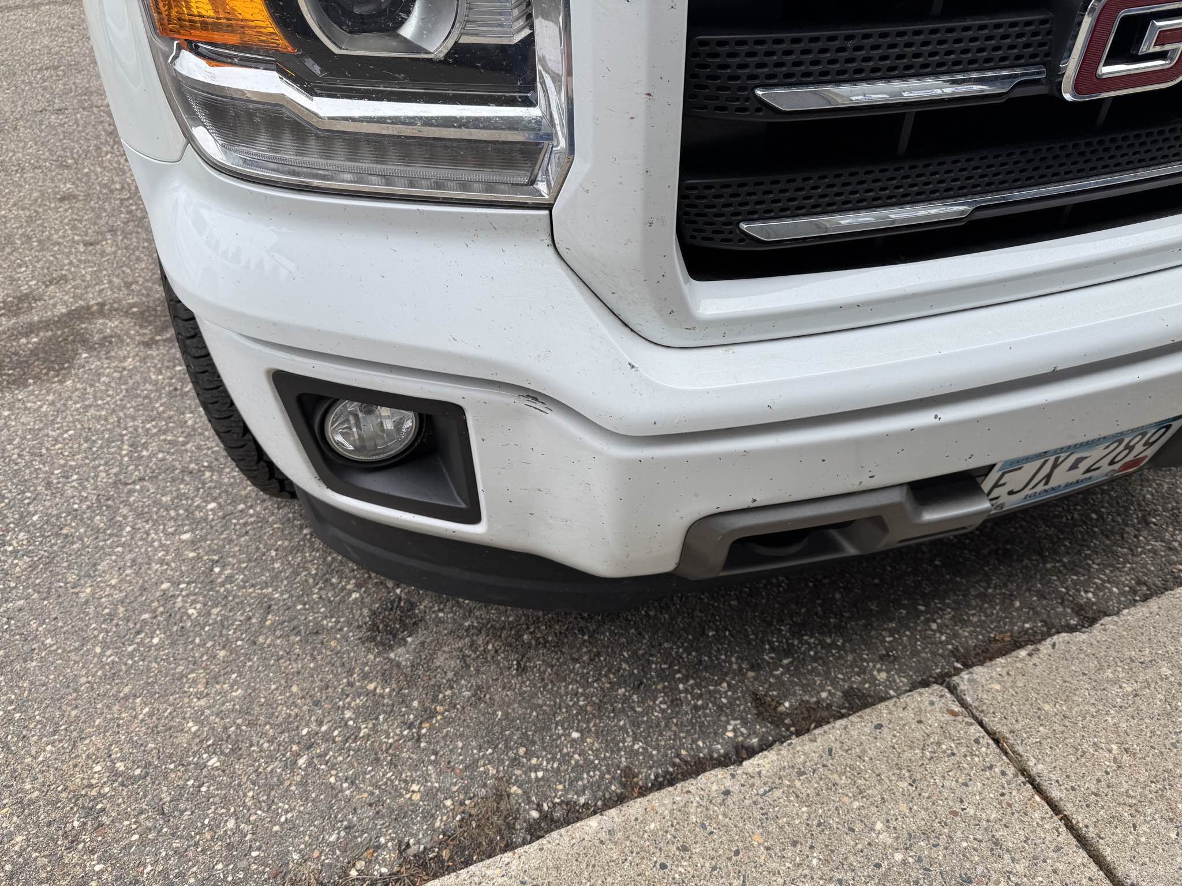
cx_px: 591
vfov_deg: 56.8
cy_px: 443
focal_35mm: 24
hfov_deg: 71.6
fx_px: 820
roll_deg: +2.7
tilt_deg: -39.7
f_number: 1.78
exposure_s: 1/1678
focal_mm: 6.76
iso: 80
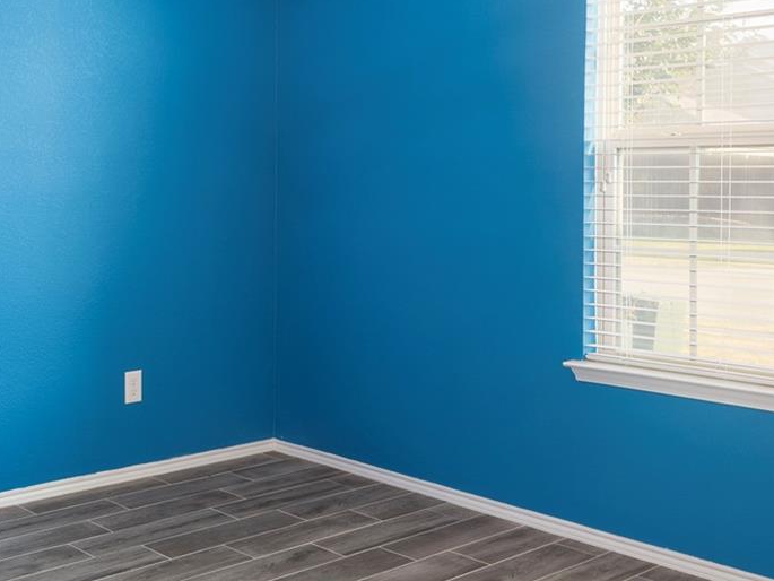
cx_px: 173
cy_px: 187
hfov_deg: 39.8
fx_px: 1029
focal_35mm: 46
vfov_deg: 31.2
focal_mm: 16
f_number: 7.1
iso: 100
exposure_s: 1/1.25
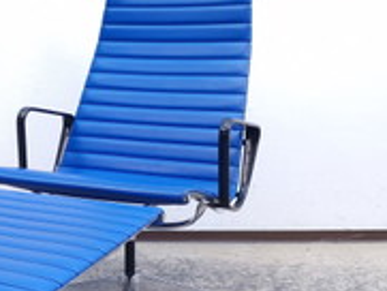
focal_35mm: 65
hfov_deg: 28.8
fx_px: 727
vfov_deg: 22.5
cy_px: 190
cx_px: 47
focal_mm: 6.4
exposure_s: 1/30
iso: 64
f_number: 1.8
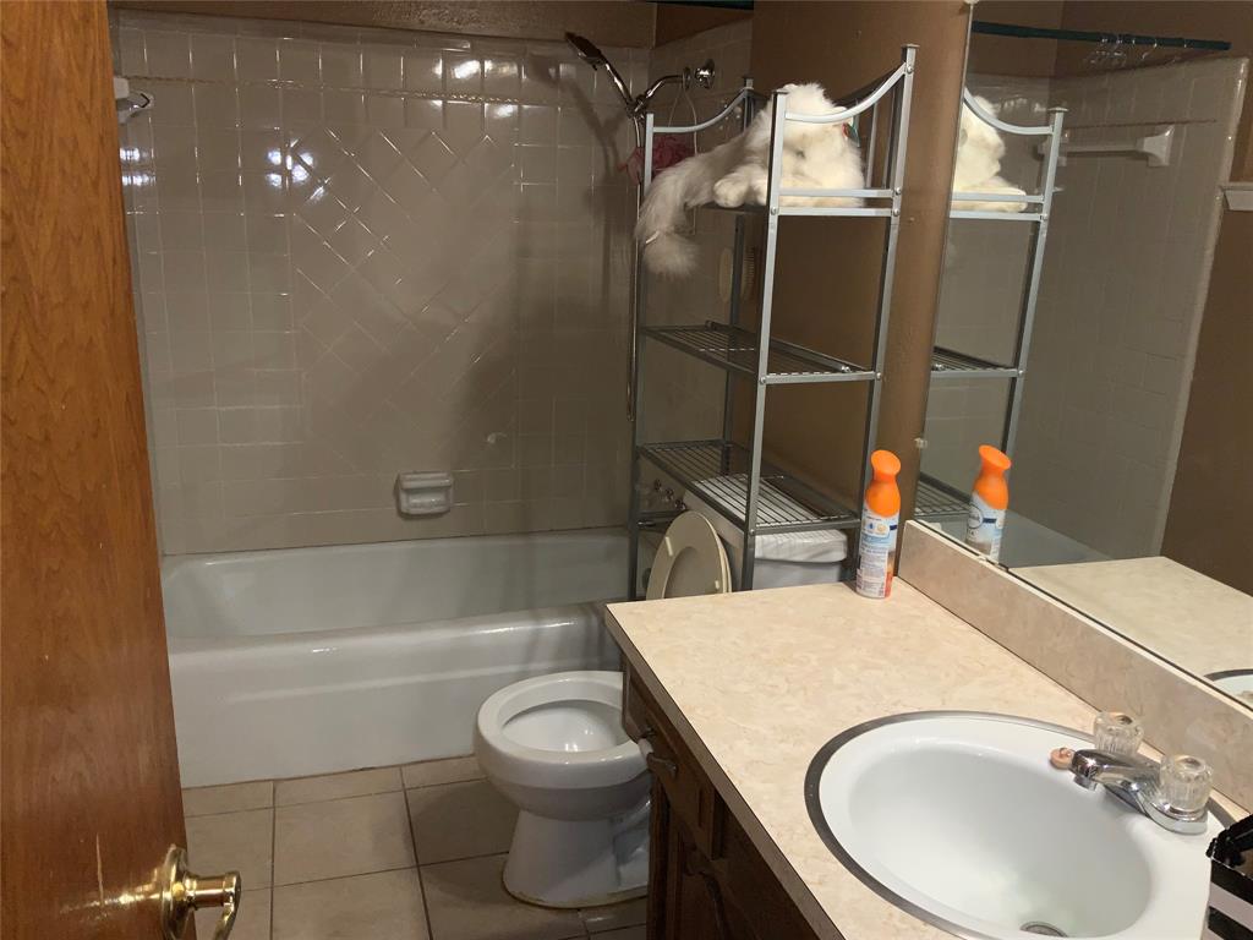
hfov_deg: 61.7
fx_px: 1050
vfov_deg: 48.2
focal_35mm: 29
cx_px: 626
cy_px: 470
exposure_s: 1/60
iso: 25
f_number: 1.8
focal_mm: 3
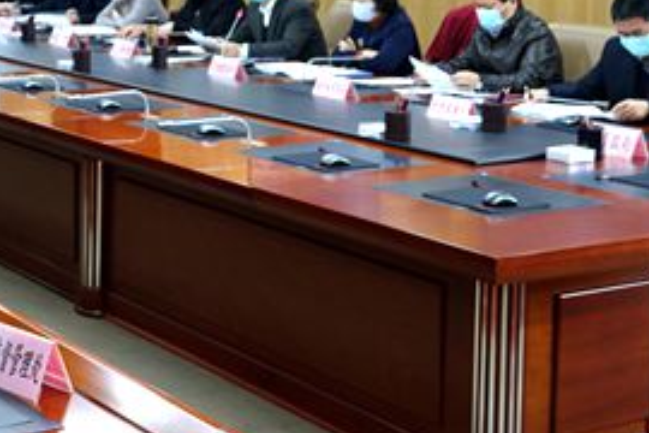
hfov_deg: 24.7
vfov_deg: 16.9
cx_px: 84
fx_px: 1442
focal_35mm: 80
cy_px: 55
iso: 125
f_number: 2.8
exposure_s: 1/30
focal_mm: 11.03
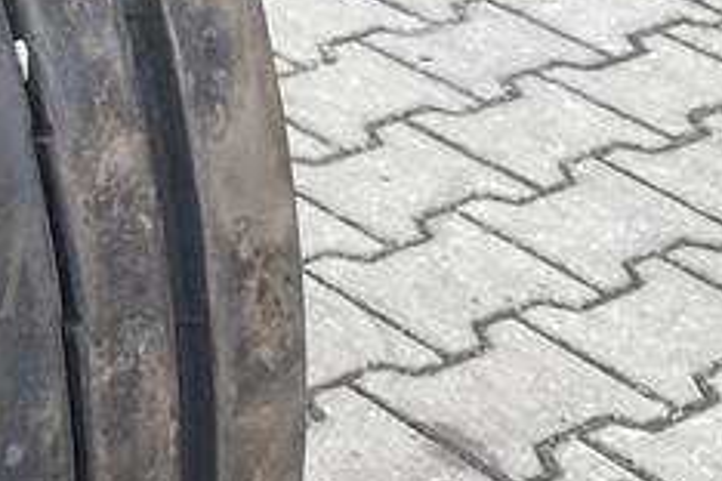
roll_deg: -5.3
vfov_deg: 10.9
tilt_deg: -27.9
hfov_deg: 15.2
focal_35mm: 126
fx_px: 2527
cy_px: 228
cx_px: -327
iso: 32
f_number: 1.8
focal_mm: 4.25
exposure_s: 1/1063
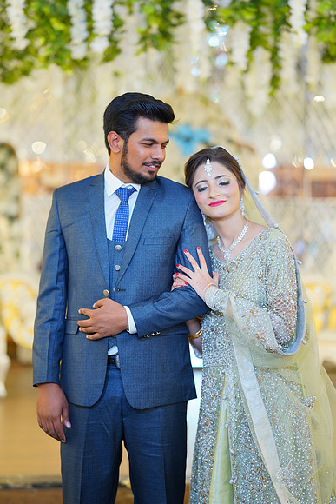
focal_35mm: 85
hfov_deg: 16.1
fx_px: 1189
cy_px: 252
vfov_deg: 23.9
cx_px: 168
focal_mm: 85
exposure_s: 1/160
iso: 200
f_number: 1.8
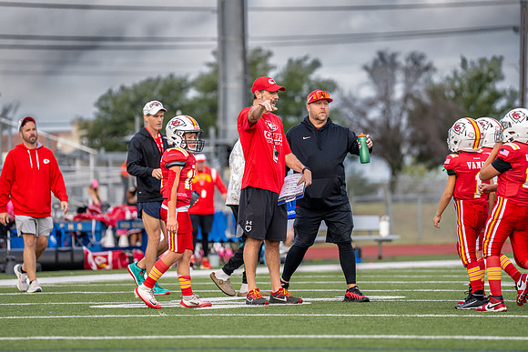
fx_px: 3850
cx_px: 255
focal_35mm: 262
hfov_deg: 7.8
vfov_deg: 5.2
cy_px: 152
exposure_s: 1/2500
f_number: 2.8
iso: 400
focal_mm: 200
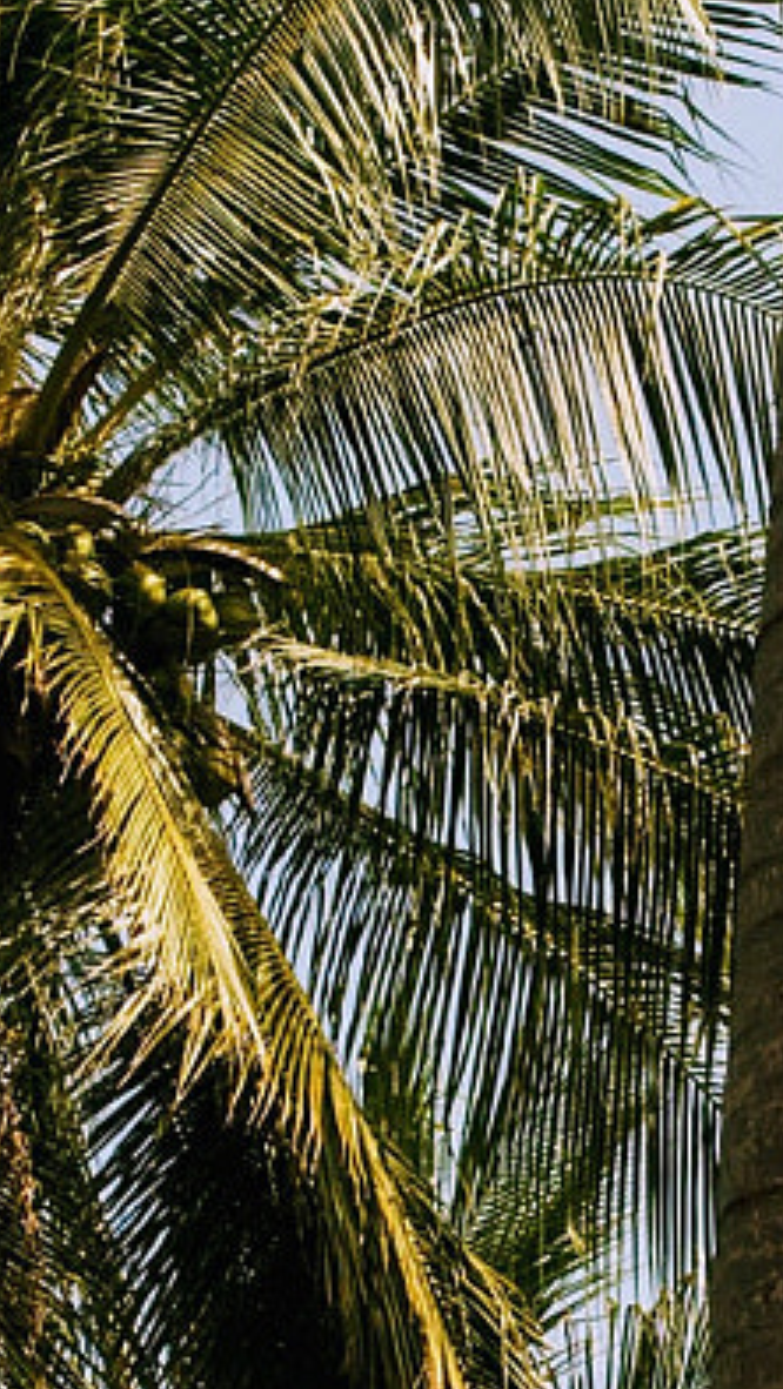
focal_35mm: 198
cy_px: 952
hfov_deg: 6.1
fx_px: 7304
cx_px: 739
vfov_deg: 10.9
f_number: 9
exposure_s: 1/320
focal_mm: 31
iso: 160
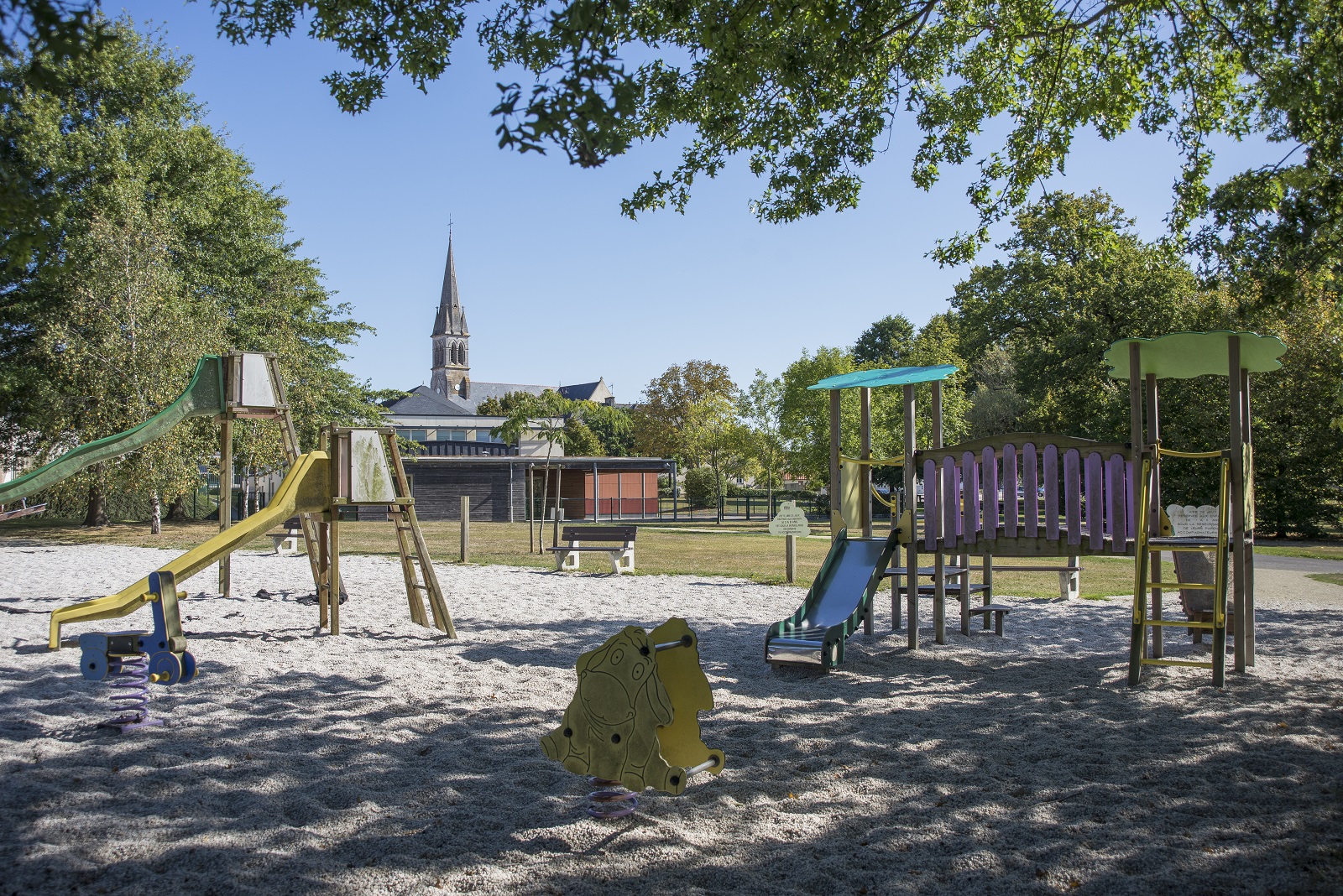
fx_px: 1194
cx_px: 672
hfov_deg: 58.7
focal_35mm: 32
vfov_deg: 41.1
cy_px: 448
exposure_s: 1/800
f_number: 5.6
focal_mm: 32
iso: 200
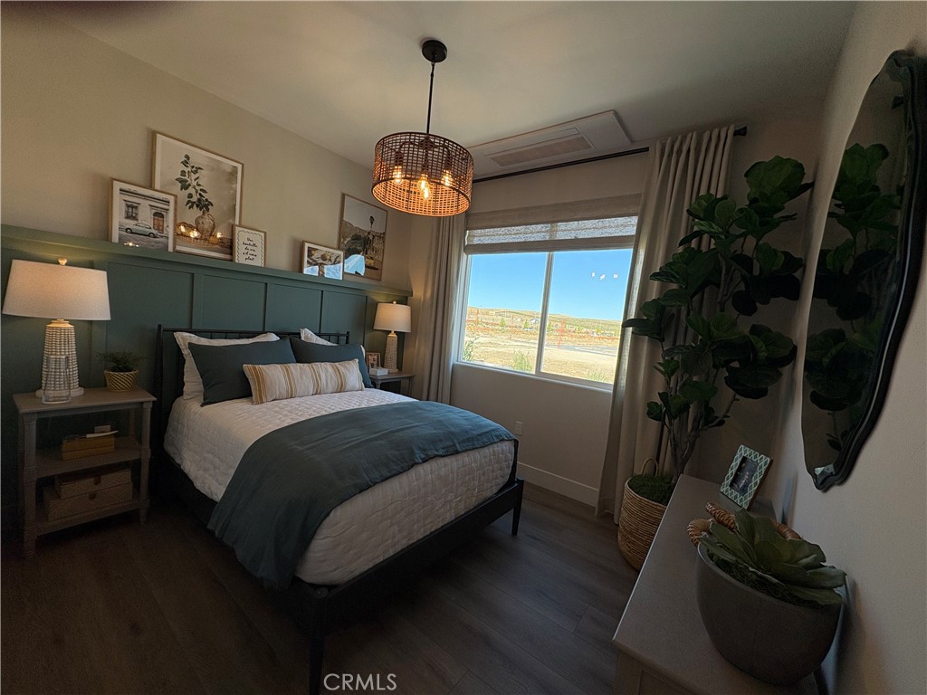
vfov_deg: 85.7
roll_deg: -5.5
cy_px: 348
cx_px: 464
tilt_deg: -4.7
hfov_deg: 102.1
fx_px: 375
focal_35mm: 14
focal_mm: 2.22
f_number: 2.2
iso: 64
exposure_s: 1/407
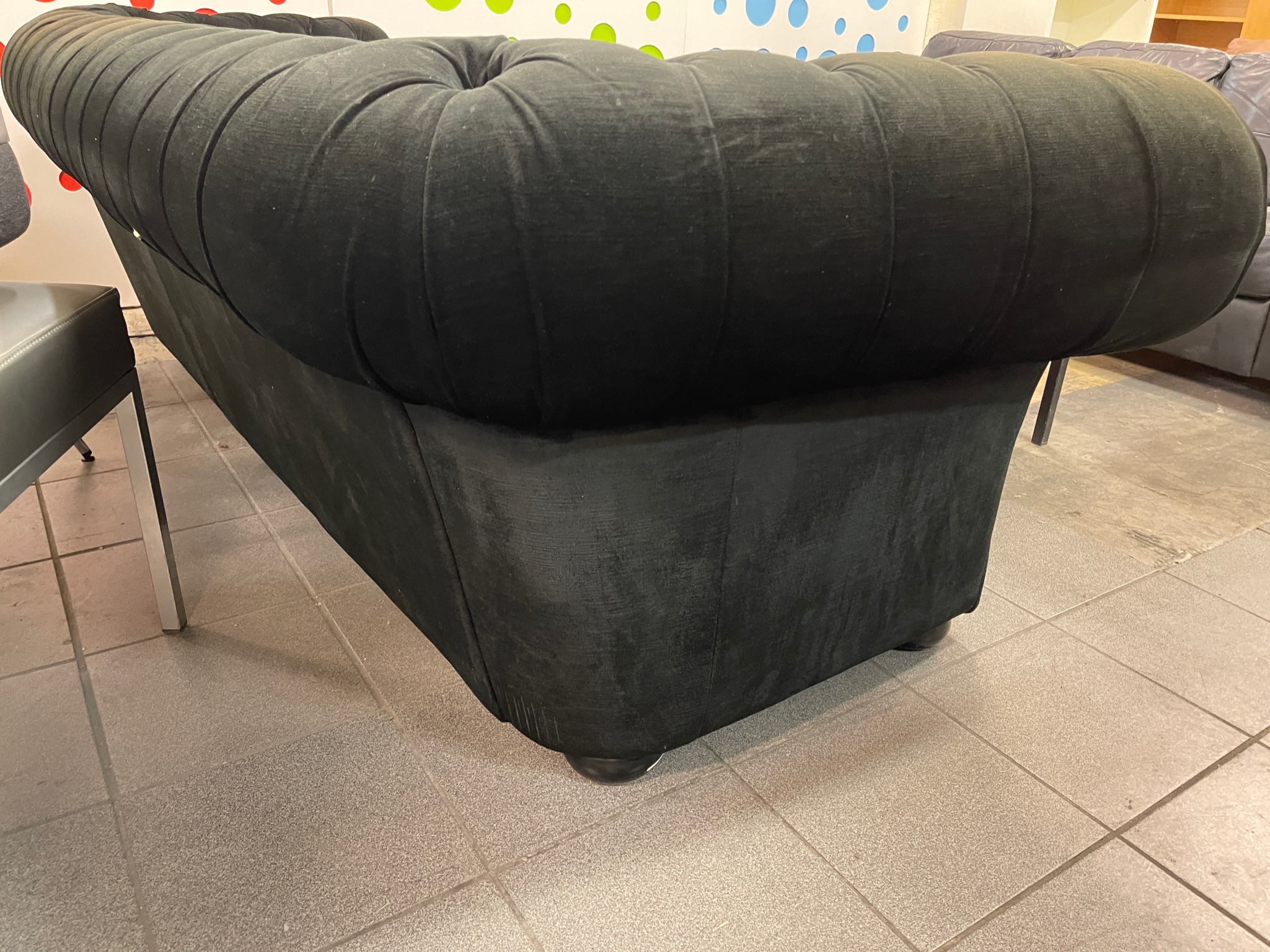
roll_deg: -2.5
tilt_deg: -27.0
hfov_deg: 67.3
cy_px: 476
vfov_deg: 53.0
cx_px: 635
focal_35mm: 26
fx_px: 954
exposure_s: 1/25
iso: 500
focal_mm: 5.1
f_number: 1.6
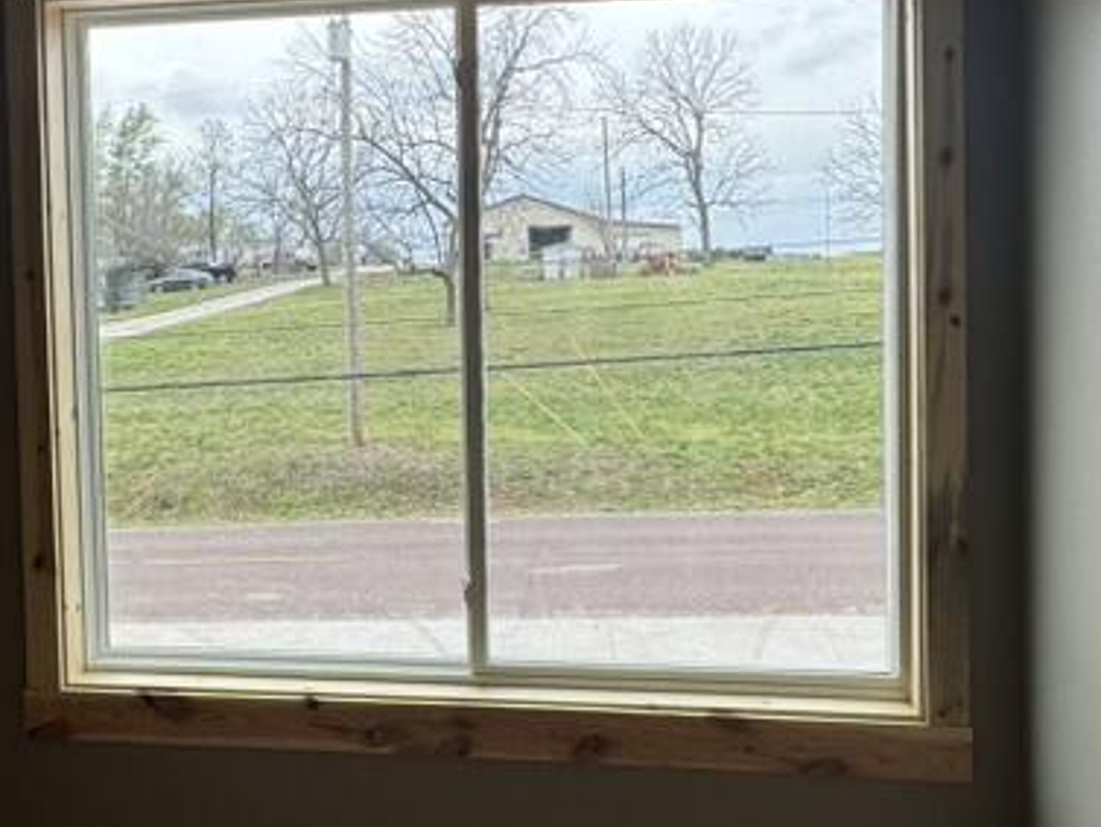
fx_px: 1209
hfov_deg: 48.6
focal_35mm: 38
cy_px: 333
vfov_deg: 37.6
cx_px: 435
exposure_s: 1/646
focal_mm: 2.22
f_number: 2.2
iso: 50
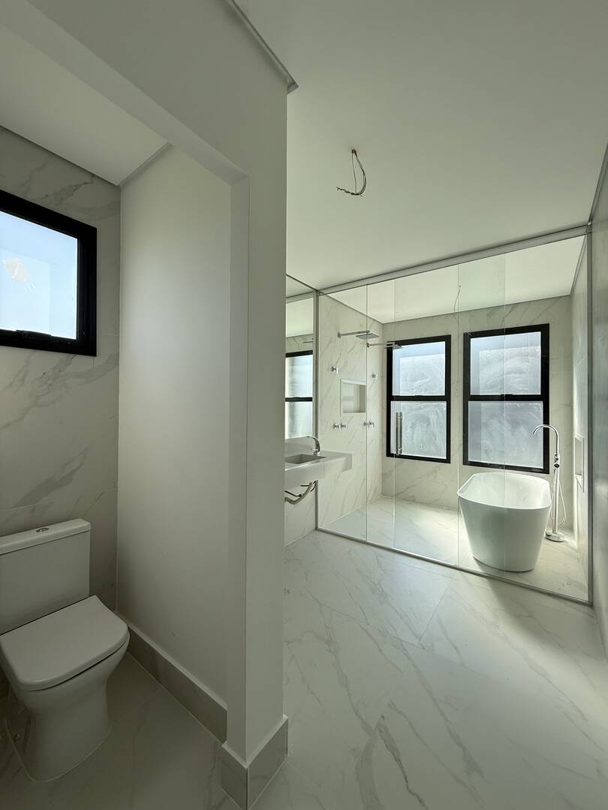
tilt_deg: +1.5
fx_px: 328
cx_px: 304
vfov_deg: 102.1
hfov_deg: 85.7
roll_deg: -1.4
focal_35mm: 14
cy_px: 405
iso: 50
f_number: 2.2
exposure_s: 1/475
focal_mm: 2.22
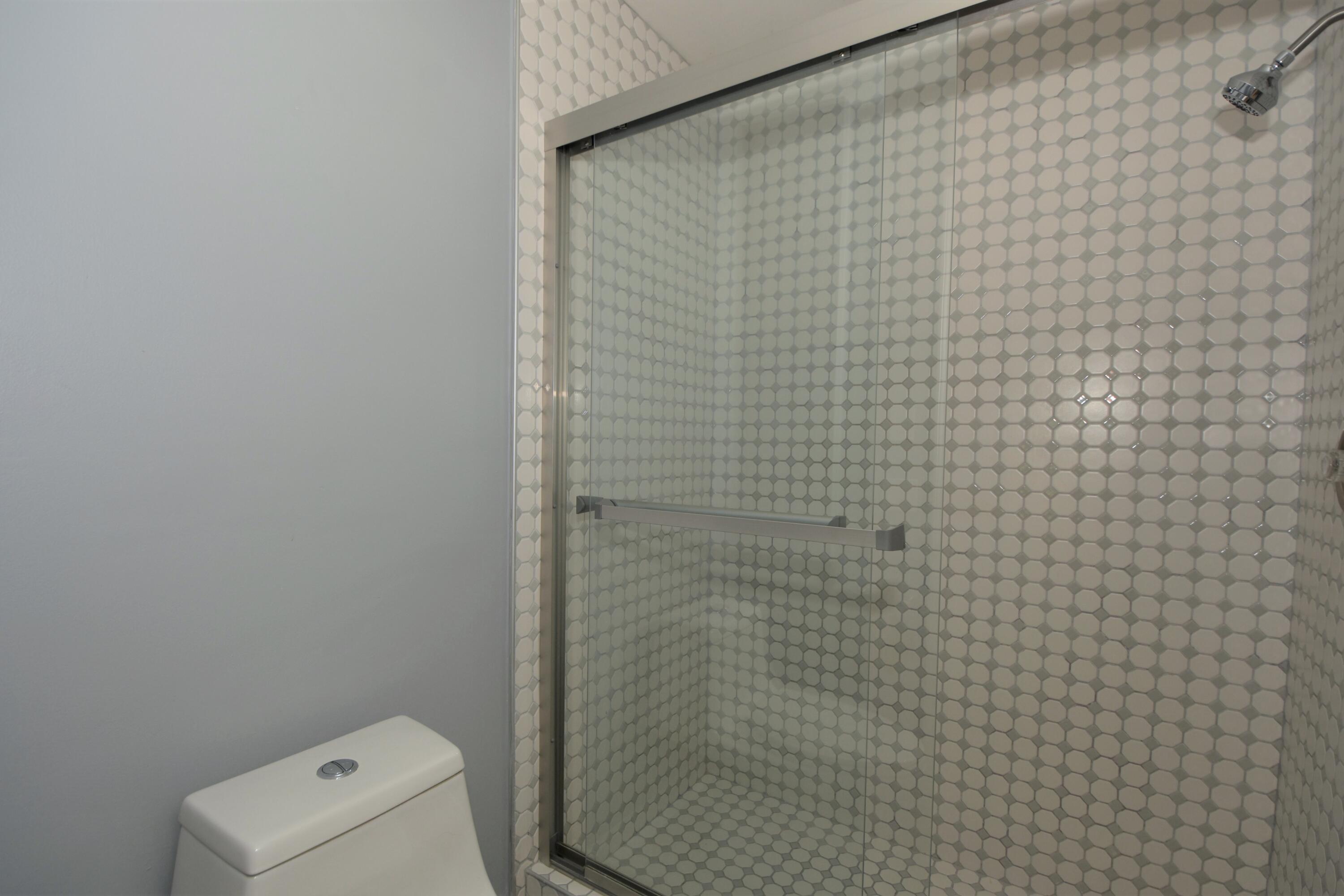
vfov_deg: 77.3
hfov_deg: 100.4
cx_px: 672
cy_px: 448
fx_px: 560
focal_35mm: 15
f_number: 5
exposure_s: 1/60
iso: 200
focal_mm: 10
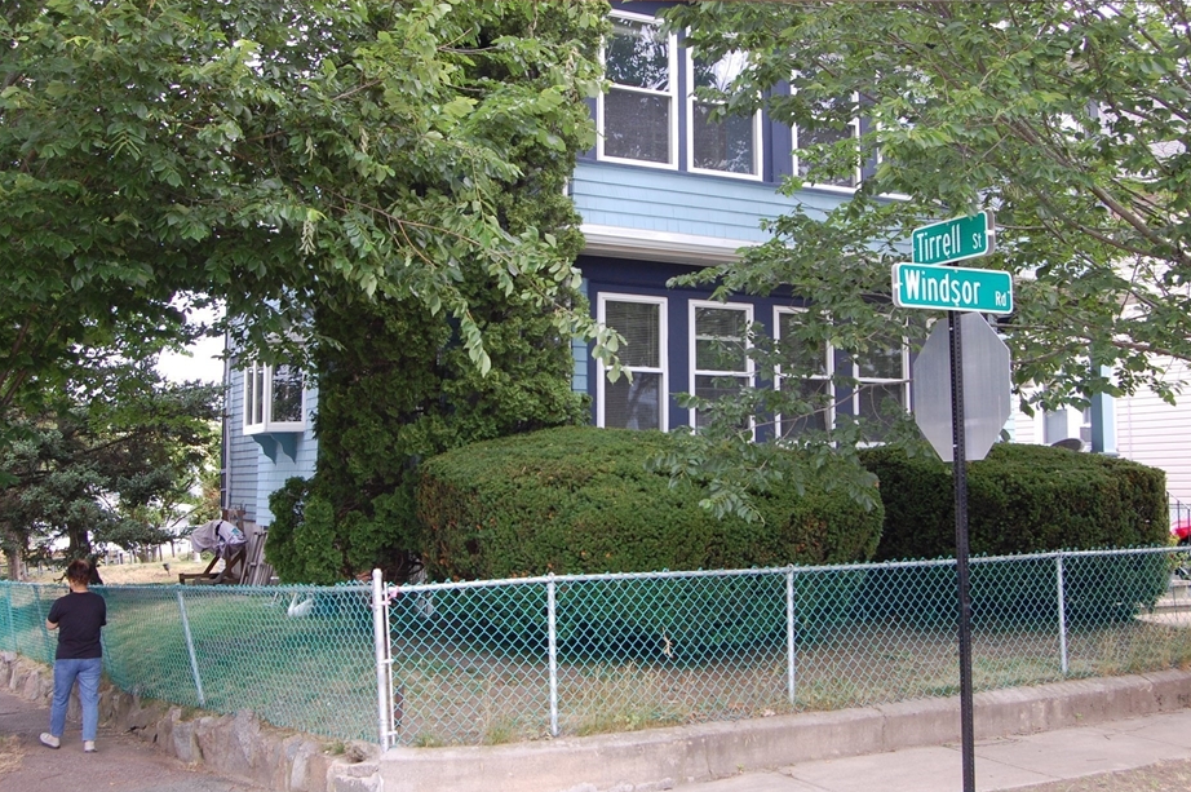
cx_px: 598
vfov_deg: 33.3
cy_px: 371
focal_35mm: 40
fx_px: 1322
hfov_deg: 48.5
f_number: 5.6
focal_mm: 24
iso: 320
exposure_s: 1/125
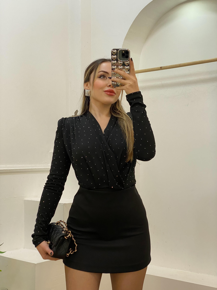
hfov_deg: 28.0
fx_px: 435
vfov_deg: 36.8
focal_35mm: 52
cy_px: 145
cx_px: 108
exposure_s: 1/100
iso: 64
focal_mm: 6
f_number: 2
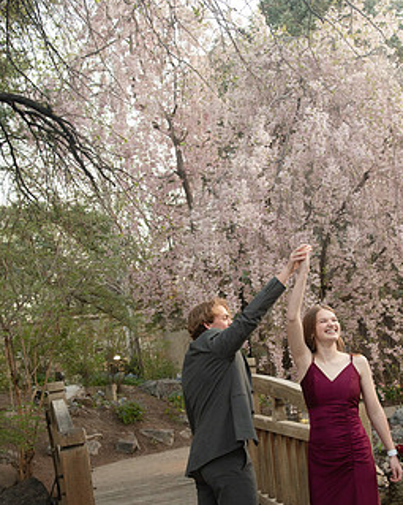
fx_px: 671
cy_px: 321
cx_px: 234
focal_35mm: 45
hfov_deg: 33.4
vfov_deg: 40.8
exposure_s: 1/125
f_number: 5.6
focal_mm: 34
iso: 800
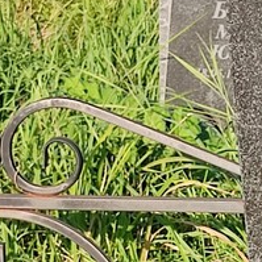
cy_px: 178
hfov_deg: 17.3
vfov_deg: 19.4
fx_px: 762
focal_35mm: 89
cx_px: 407
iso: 50
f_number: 1.9
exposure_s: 1/382
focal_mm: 6.04
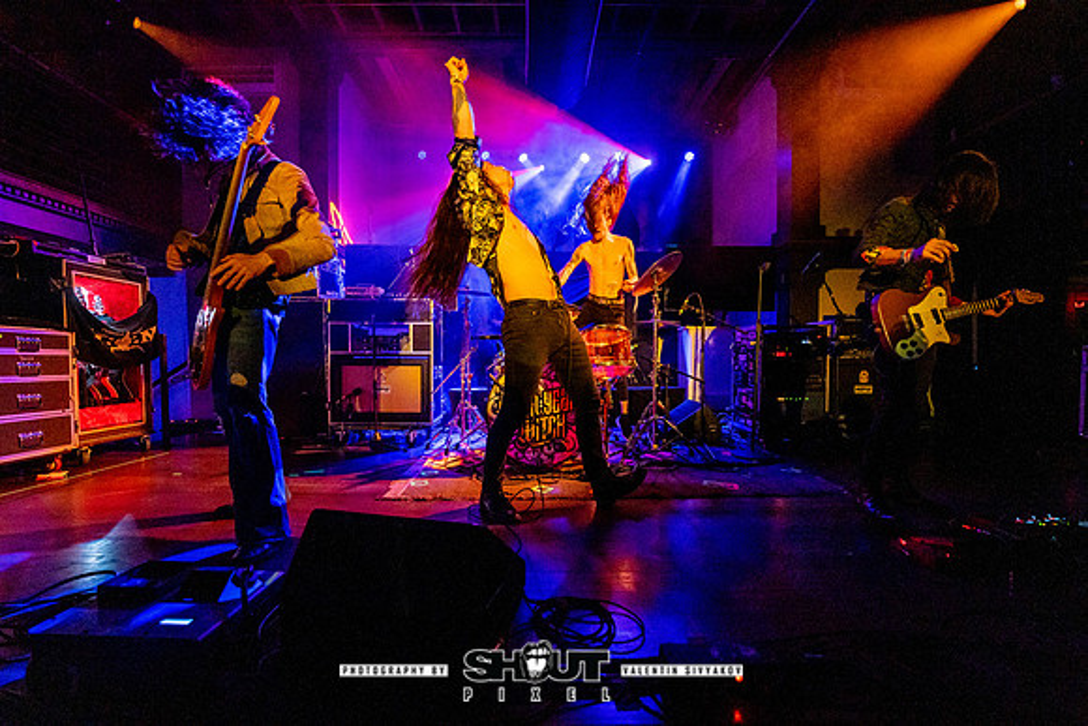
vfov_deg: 81.2
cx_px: 544
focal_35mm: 14
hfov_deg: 104.2
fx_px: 423
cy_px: 363
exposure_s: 1/200
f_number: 2.8
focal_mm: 14
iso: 4000
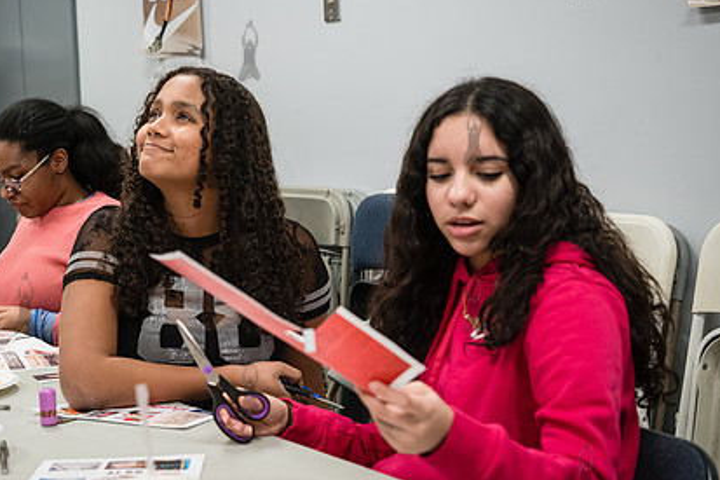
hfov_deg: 30.3
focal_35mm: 66
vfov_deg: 20.6
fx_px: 1319
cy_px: 218
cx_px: 248
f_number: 4
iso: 4000
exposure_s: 1/400
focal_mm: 47
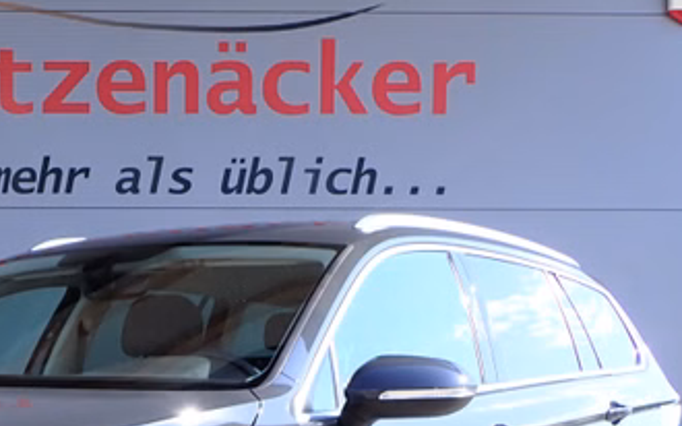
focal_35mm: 72
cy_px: 565
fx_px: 1338
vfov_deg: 17.0
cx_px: 17
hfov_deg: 27.2
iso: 100
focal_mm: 5.05
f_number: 3.2
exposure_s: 1/500
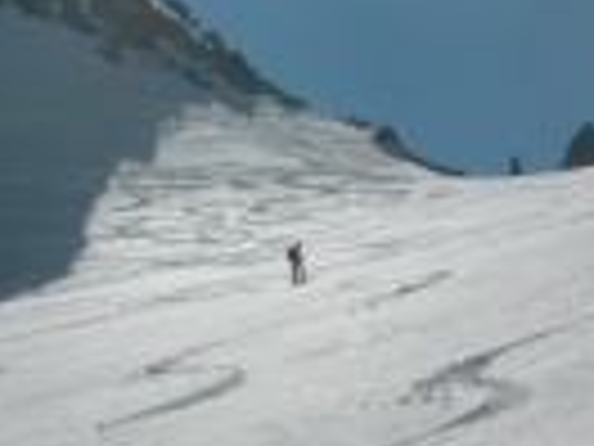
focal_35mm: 119
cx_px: 212
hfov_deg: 16.5
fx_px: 2042
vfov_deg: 12.4
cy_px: 302
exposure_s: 1/1805
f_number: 6.3
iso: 100
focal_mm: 8.9
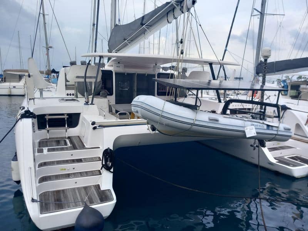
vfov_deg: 51.4
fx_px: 240
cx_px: 154
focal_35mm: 27
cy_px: 116
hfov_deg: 65.3
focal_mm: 4
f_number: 1.8
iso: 20
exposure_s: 1/128
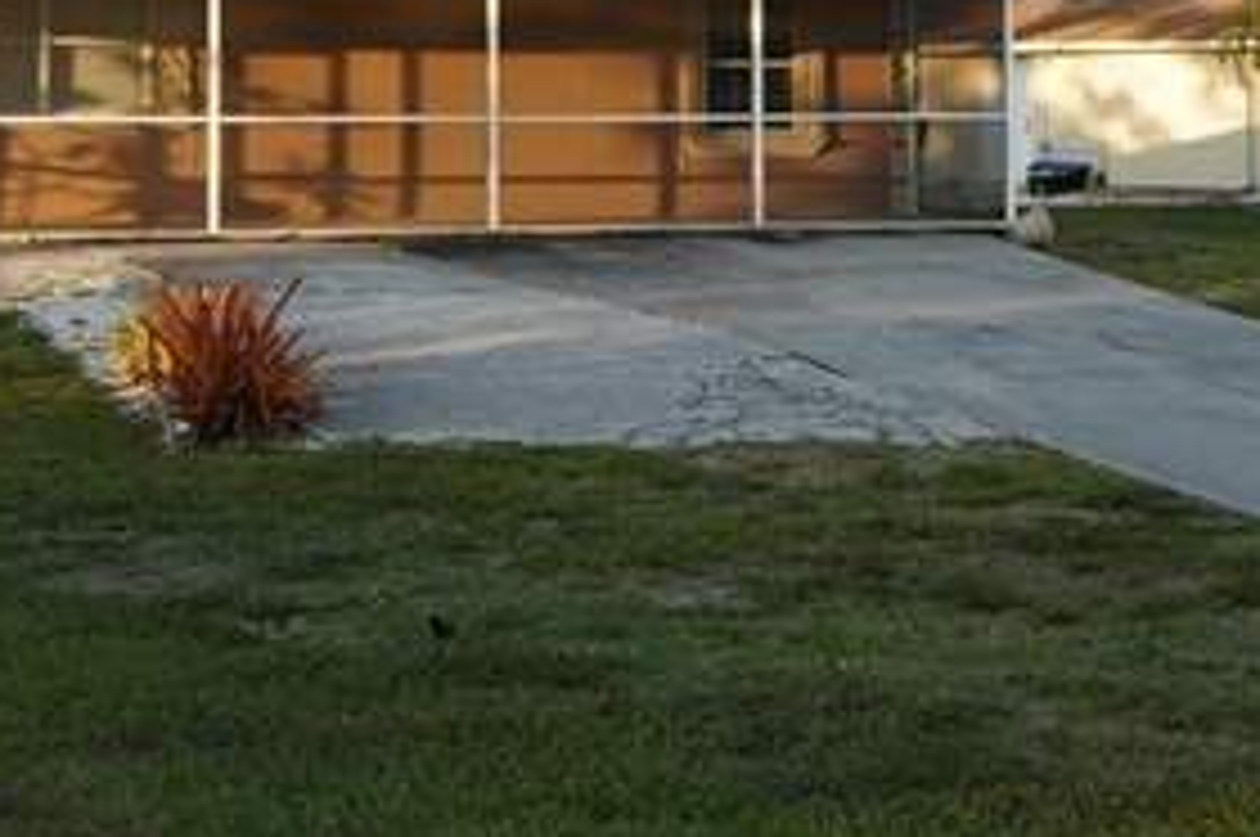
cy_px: -106
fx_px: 2902
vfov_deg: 15.9
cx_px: 378
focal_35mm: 83
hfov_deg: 24.3
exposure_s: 1/160
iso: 200
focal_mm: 29
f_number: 4
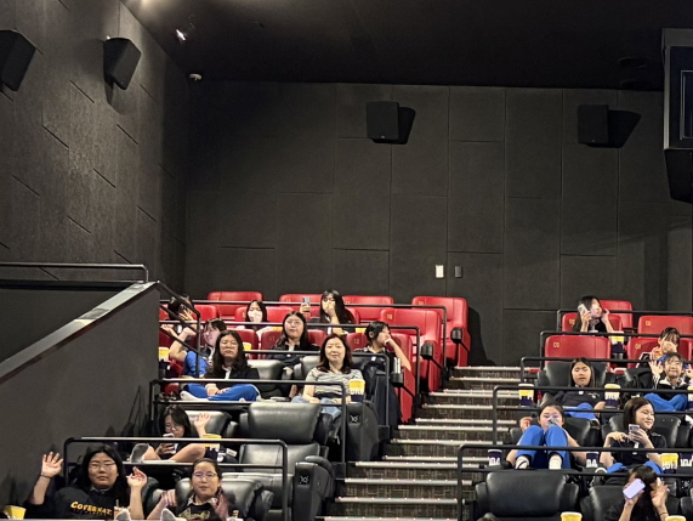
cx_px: 825
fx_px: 1823
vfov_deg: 15.7
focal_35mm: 91
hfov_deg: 20.2
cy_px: 607
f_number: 1.6
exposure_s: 1/30
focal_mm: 5.96
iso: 800
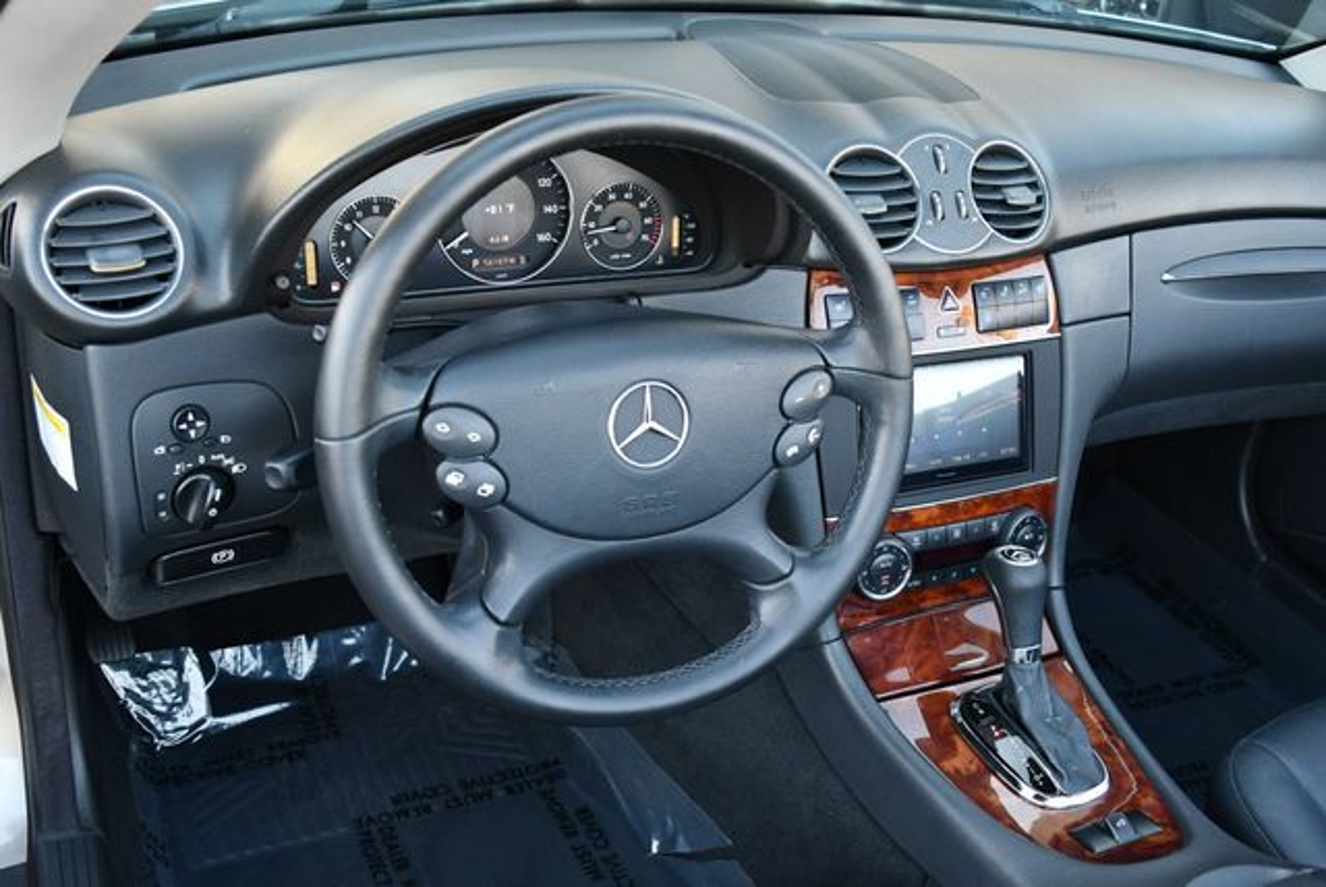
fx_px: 1327
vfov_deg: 36.9
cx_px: 663
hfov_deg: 53.1
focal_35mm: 36
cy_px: 444
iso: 800
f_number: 3.5
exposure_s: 1/250
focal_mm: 18
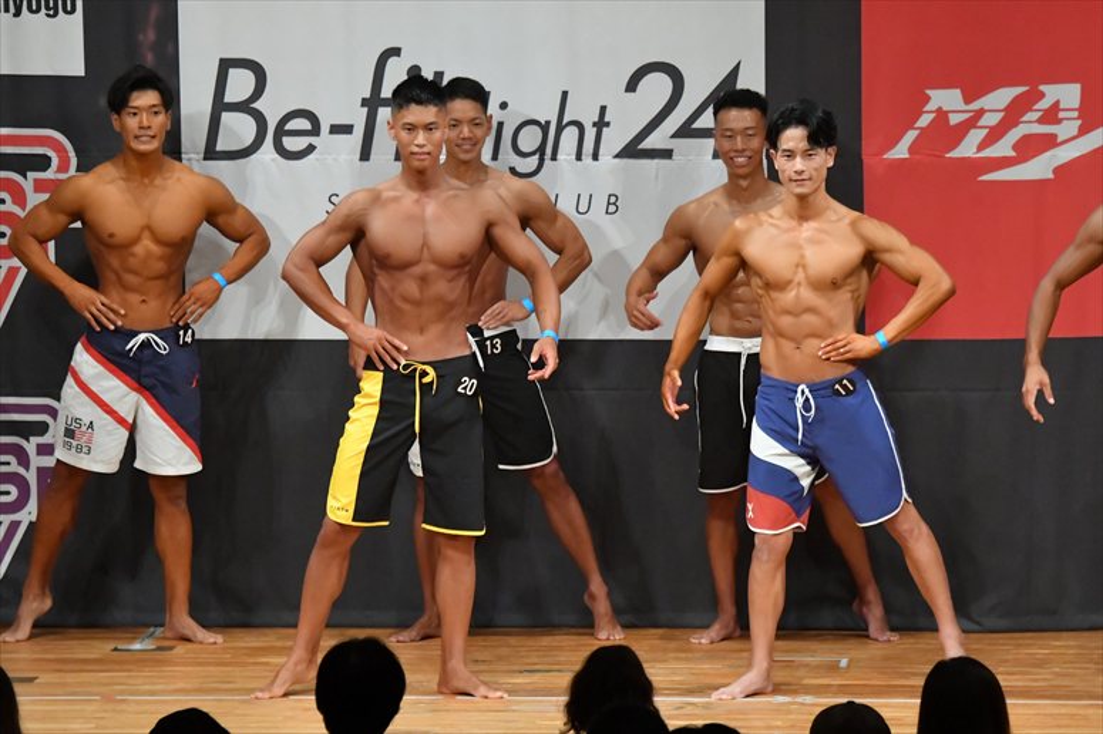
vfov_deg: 5.4
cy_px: 367
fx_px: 7809
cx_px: 552
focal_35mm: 255
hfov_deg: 8.1
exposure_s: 1/400
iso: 8000
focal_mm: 170
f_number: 5.6
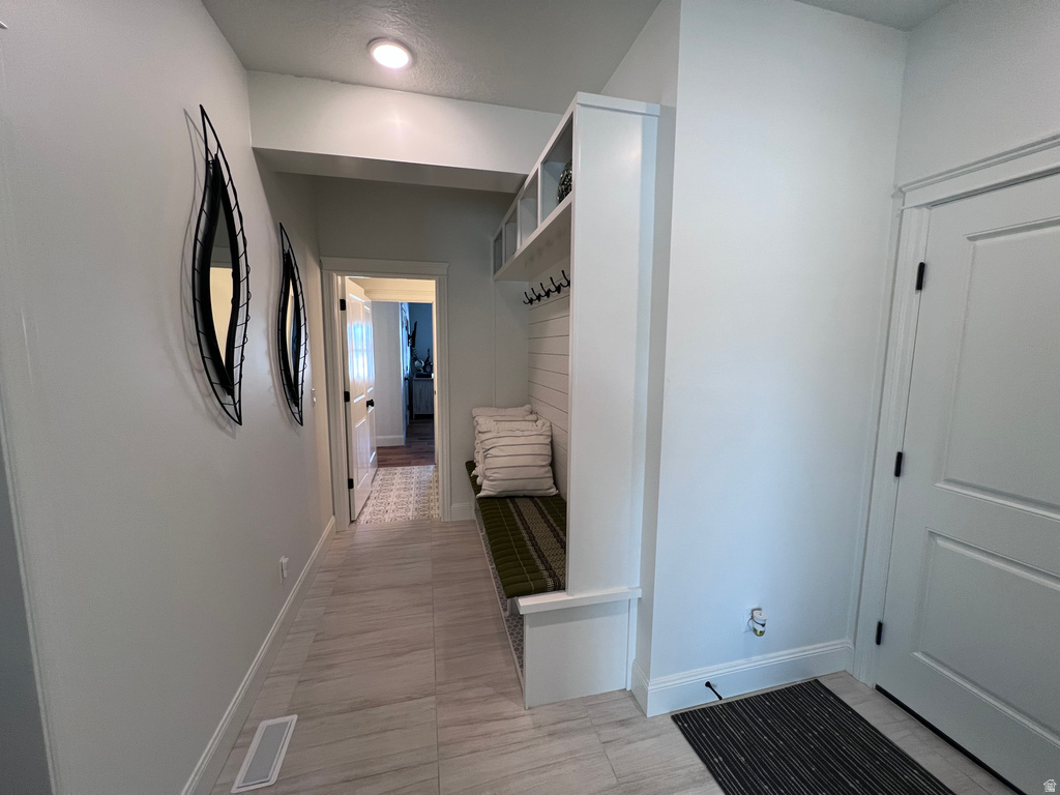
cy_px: 398
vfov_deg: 89.9
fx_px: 398
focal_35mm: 13
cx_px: 530
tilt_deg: -6.2
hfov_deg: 106.2
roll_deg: +0.0
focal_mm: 1.57
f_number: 1.8
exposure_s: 1/120
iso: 160
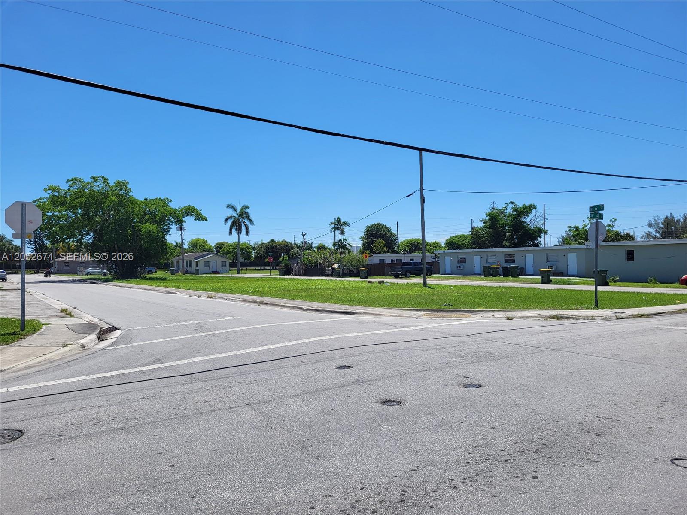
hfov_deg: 67.3
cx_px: 344
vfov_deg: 53.1
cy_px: 258
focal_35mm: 26
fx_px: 516
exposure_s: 1/3126
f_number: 1.8
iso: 40
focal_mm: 5.4
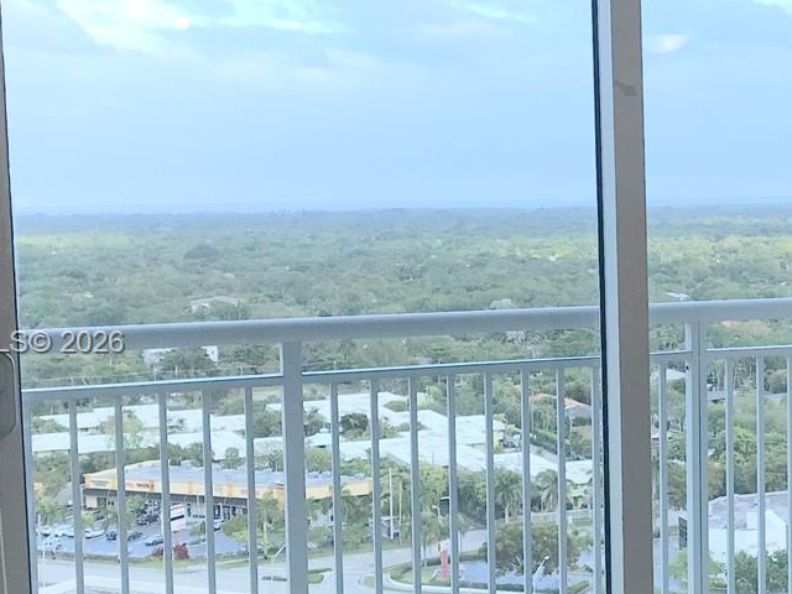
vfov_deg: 21.0
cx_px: 729
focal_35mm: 70
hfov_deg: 26.7
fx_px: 1602
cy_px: 344
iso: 20
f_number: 1.8
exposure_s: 1/213
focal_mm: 3.99
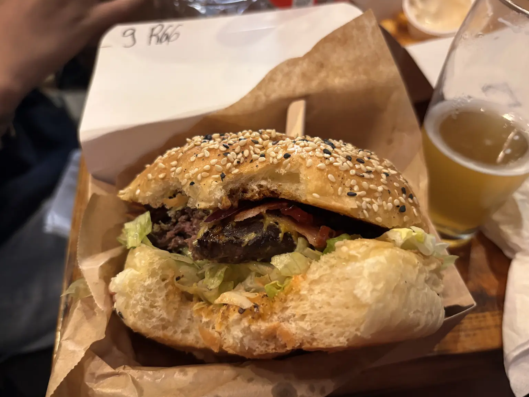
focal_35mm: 27
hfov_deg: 65.3
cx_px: 258
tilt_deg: -47.1
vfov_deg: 51.4
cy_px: 197
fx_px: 413
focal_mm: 5.96
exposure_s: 1/33
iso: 400
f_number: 1.6
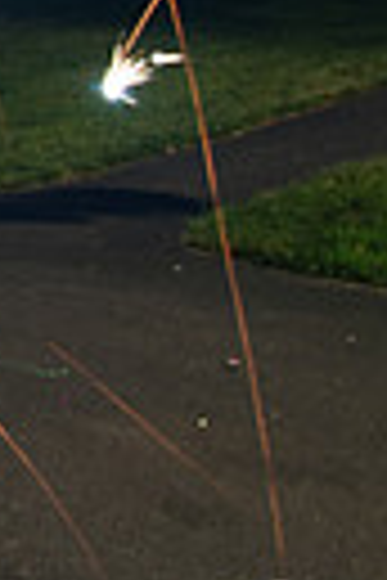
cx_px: -747
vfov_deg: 24.6
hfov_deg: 11.5
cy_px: -124
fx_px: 1193
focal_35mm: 74
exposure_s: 2
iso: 200
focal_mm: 11
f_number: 2.8
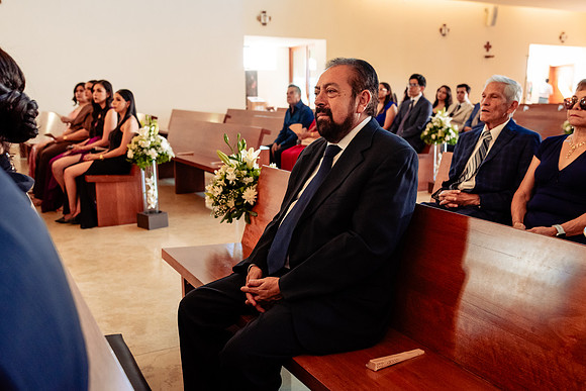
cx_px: 293
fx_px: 595
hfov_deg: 52.4
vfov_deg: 36.4
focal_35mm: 37
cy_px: 196
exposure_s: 1/160
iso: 2500
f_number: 4.5
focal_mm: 35
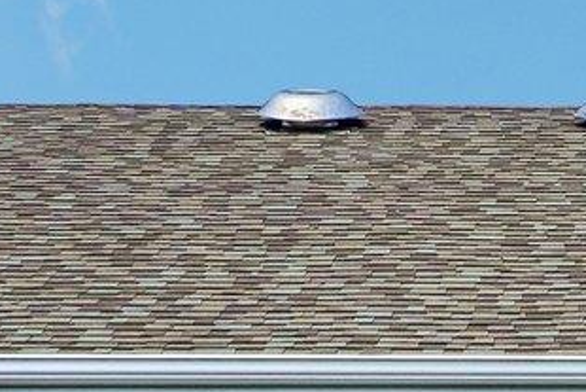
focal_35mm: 198
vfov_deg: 6.4
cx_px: 769
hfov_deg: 10.2
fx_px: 3224
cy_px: 1131
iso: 100
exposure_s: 1/60
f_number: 8
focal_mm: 20
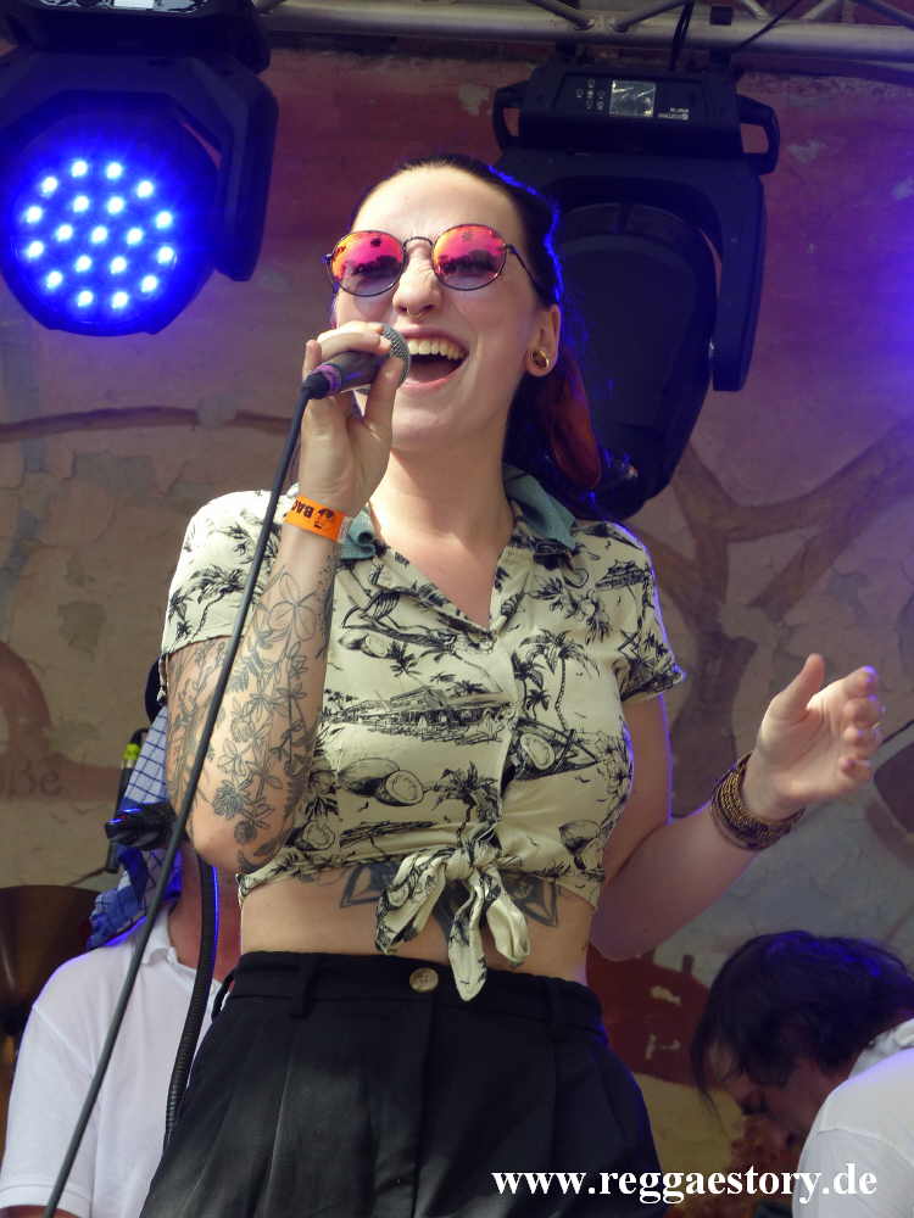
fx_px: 4506
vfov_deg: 15.4
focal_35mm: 128
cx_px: 457
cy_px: 609
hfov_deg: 11.6
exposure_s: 1/200
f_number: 4
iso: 100
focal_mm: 23.1
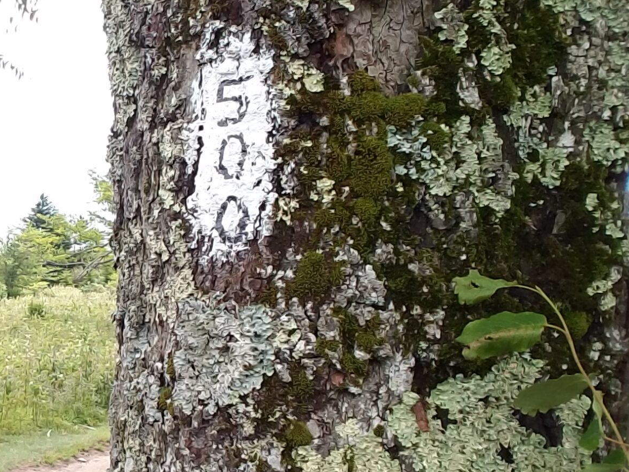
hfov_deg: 36.9
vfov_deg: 31.4
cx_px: -2
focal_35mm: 46
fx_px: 836
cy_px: 288
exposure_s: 1/377
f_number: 1.7
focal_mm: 2.1
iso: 50
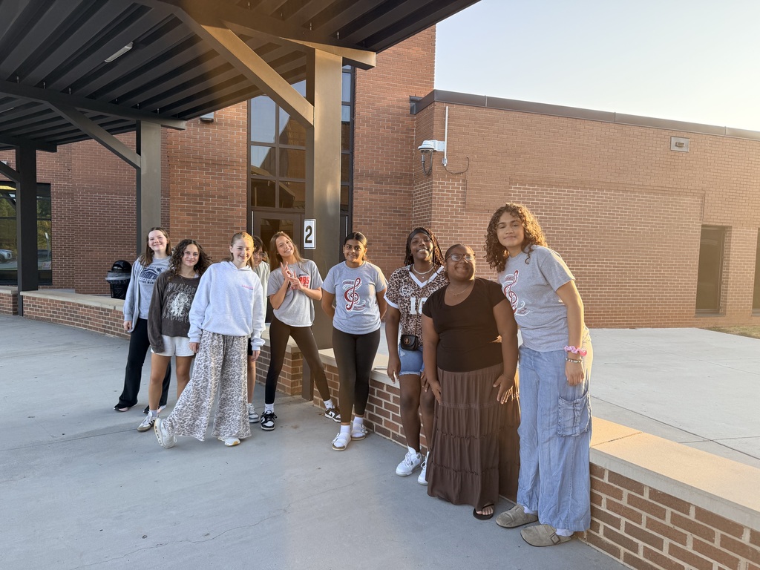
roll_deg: -2.2
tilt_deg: -4.4
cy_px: 285
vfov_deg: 56.8
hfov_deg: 71.6
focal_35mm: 24
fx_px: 527
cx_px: 380
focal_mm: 6.76
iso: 100
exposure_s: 1/345
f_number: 1.78
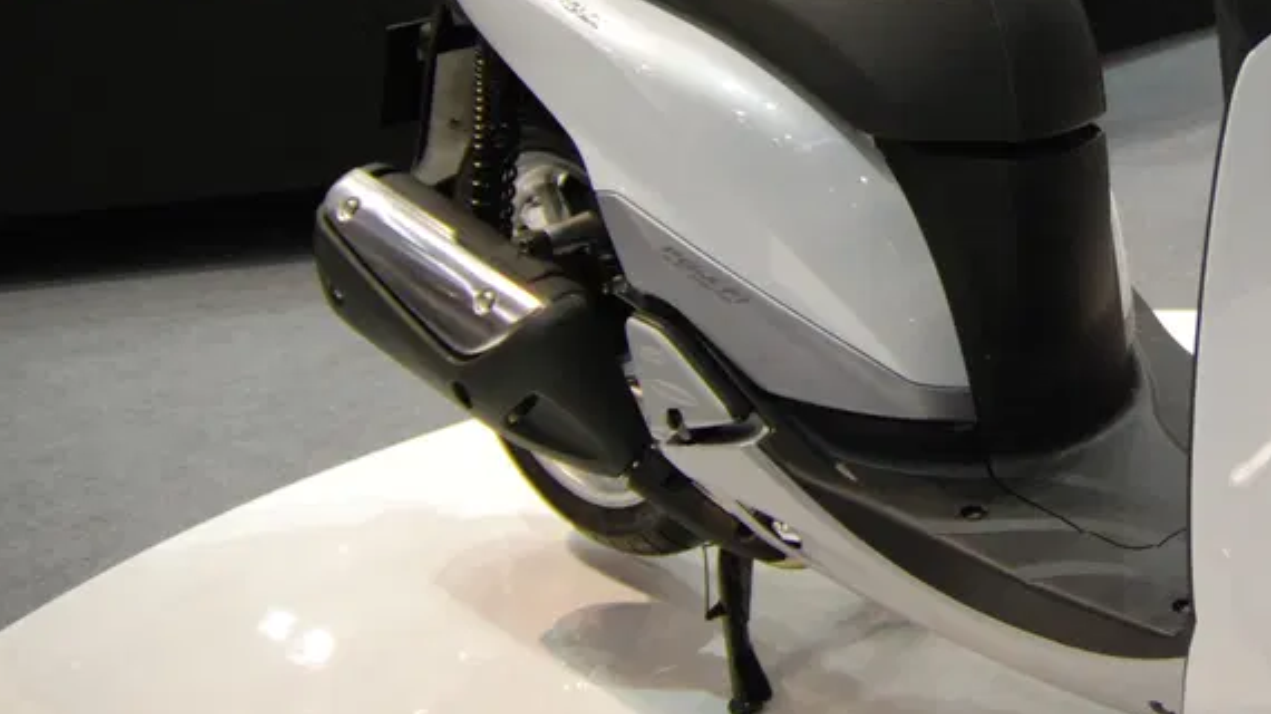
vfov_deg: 21.8
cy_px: 8
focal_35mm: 53
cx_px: 1194
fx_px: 1785
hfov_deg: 36.2
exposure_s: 1/250
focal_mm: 16
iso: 800
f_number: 2.8
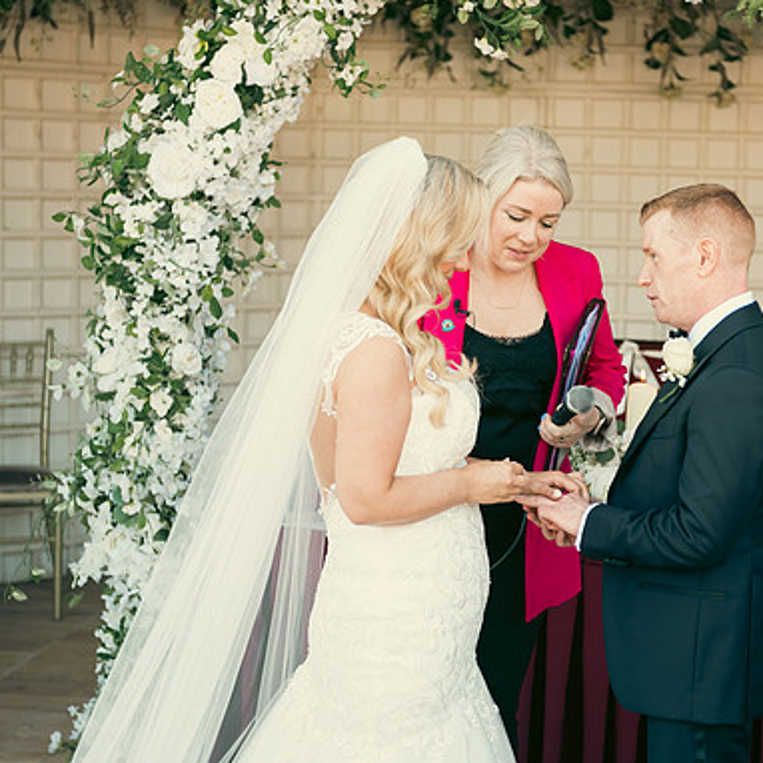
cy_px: 379
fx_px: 1995
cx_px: 503
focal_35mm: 80
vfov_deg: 21.7
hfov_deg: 21.6
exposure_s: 1/250
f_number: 3.5
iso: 320
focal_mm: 62
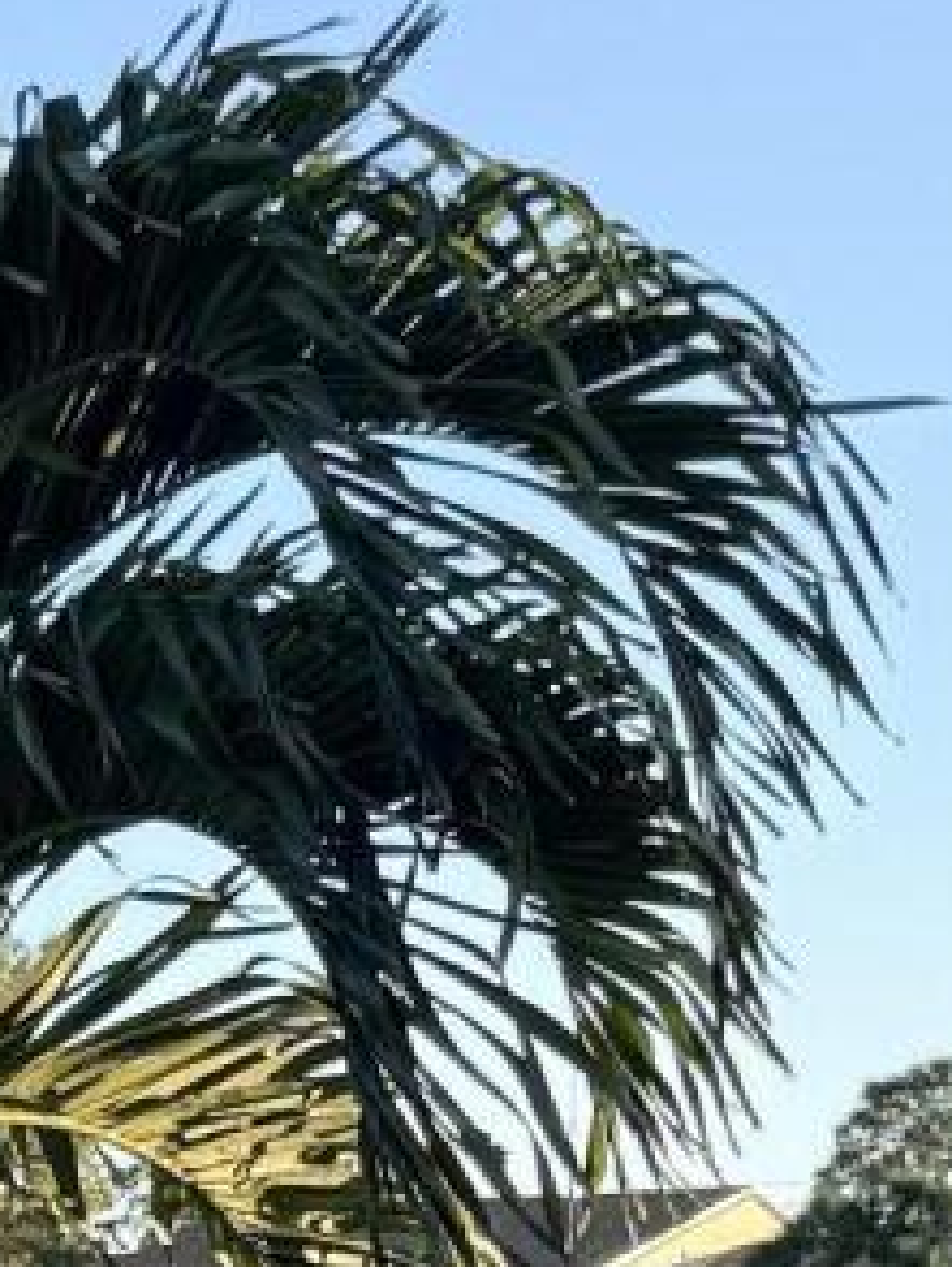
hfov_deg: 9.1
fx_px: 5968
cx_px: -26
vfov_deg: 11.5
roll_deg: +0.0
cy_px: 2004
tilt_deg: -4.8
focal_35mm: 163
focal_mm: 6.76
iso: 80
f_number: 1.78
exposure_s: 1/1271
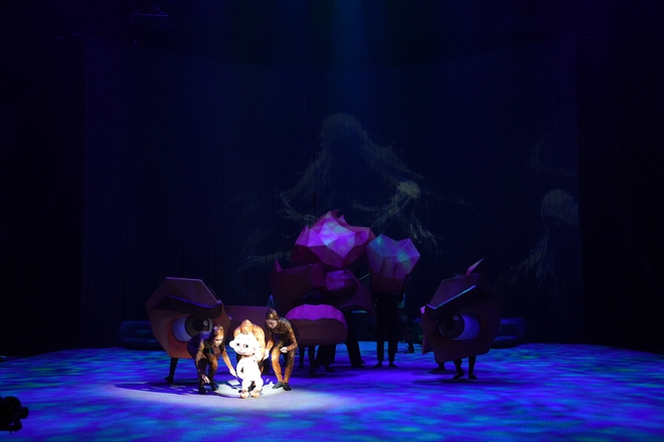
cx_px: 332
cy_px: 221
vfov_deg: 37.9
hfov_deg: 54.4
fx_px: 646
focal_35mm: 35
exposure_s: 1/125
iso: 4000
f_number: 3.5
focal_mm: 35
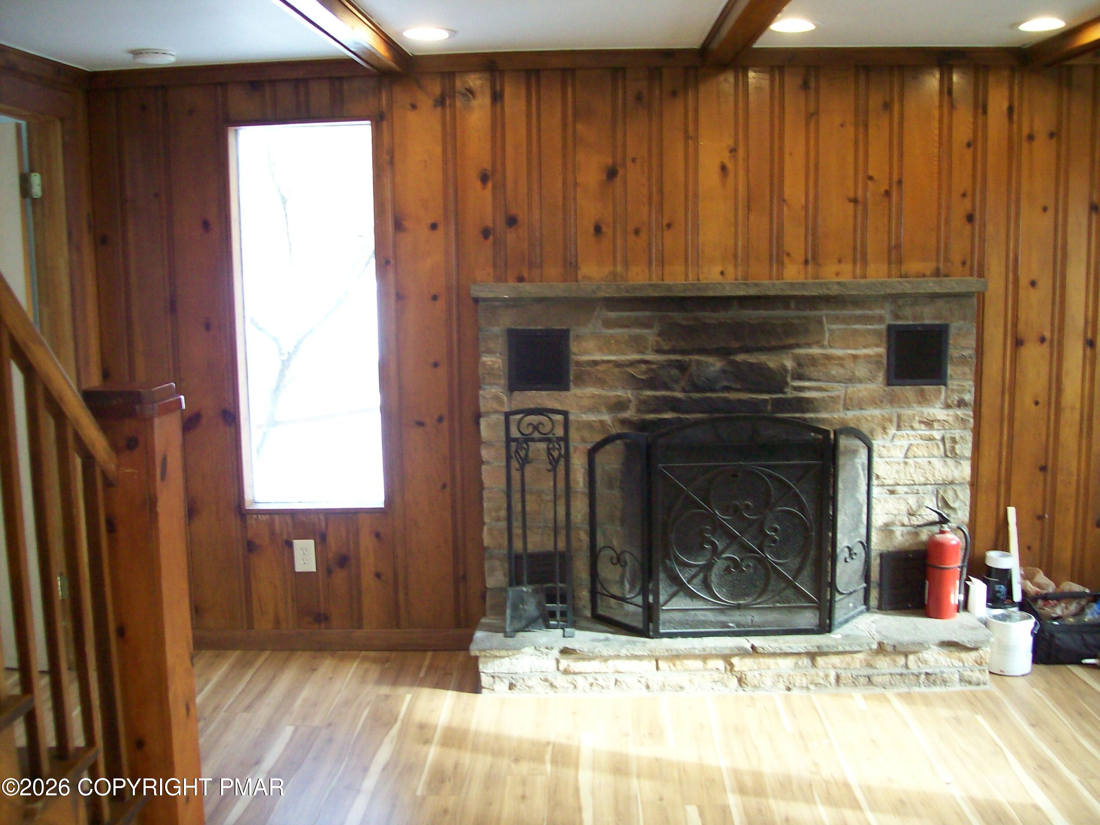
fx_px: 1144
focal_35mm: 36
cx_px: 550
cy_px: 412
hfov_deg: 51.4
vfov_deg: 39.7
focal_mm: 6
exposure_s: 1/29.8
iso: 160
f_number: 2.7
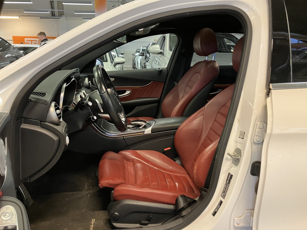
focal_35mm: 28
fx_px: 248
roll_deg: +0.3
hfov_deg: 63.4
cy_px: 115
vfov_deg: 49.7
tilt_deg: -12.7
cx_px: 154
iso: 320
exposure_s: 1/50
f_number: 1.8
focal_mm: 3.99
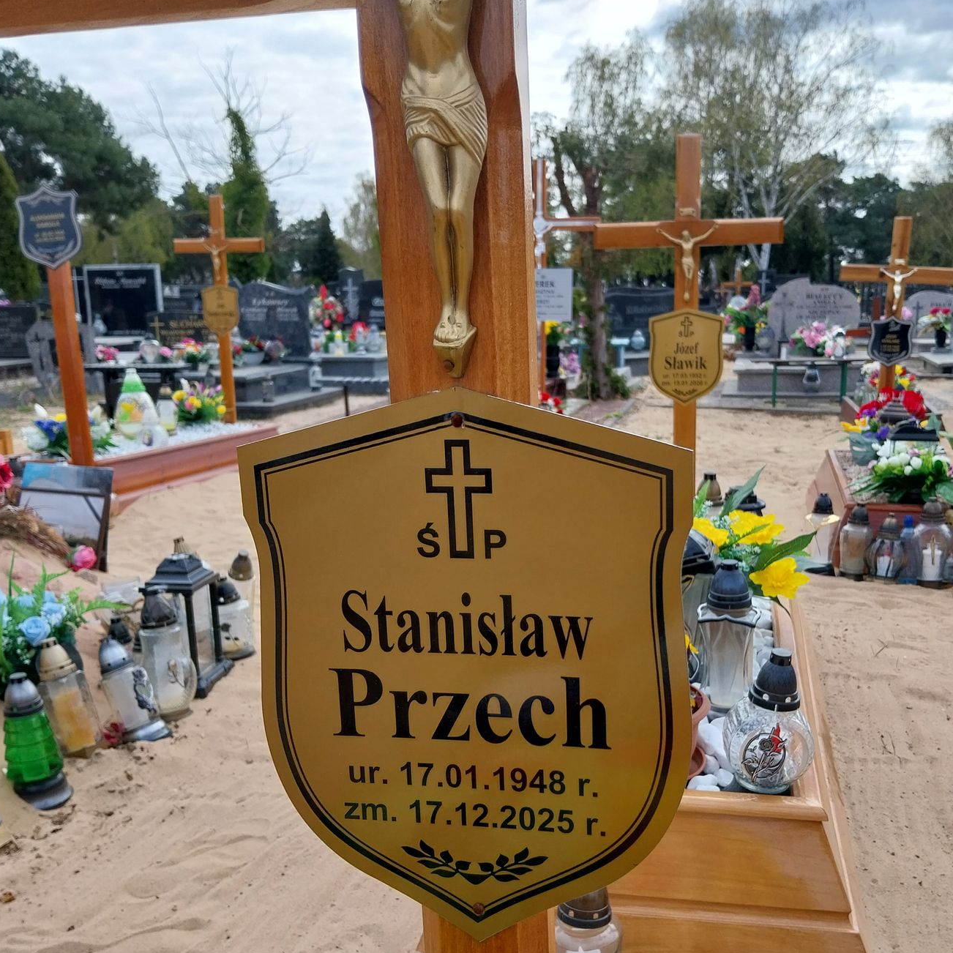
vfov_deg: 45.8
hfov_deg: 46.0
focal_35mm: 36
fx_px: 1121
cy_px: 571
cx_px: 529
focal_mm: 4
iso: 25
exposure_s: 1/943
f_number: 1.8
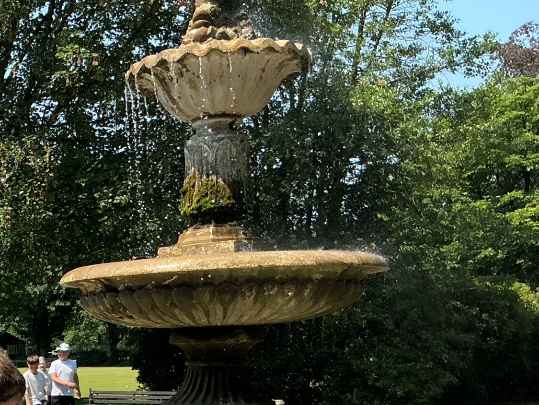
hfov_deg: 26.7
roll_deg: +2.7
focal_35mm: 66
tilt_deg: -5.8
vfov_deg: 21.3
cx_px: -74
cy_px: 429
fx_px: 1028
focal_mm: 3
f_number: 1.8
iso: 25
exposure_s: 1/1168
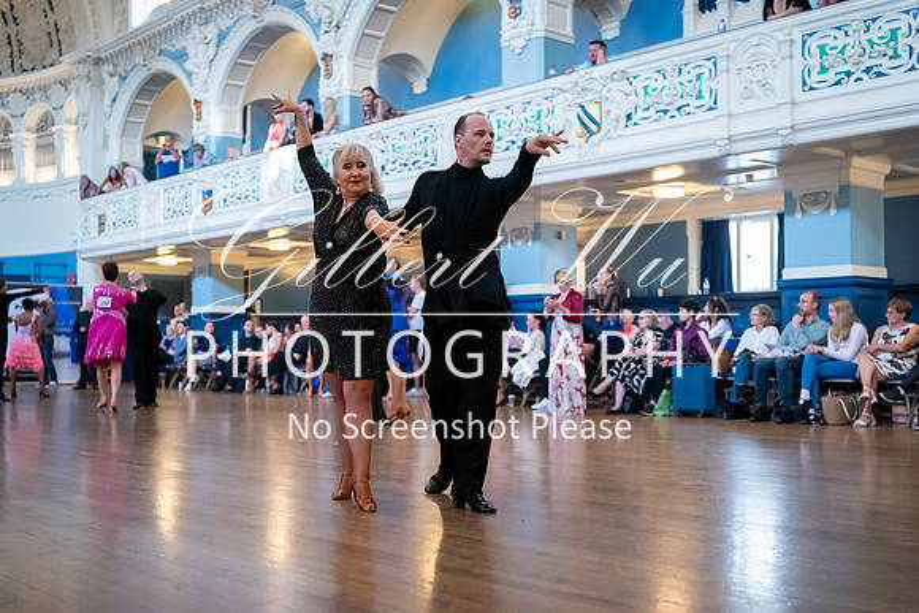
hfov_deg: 47.1
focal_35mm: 41
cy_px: 322
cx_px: 385
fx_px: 1051
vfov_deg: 32.5
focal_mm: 35
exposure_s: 1/500
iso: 6400
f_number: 2
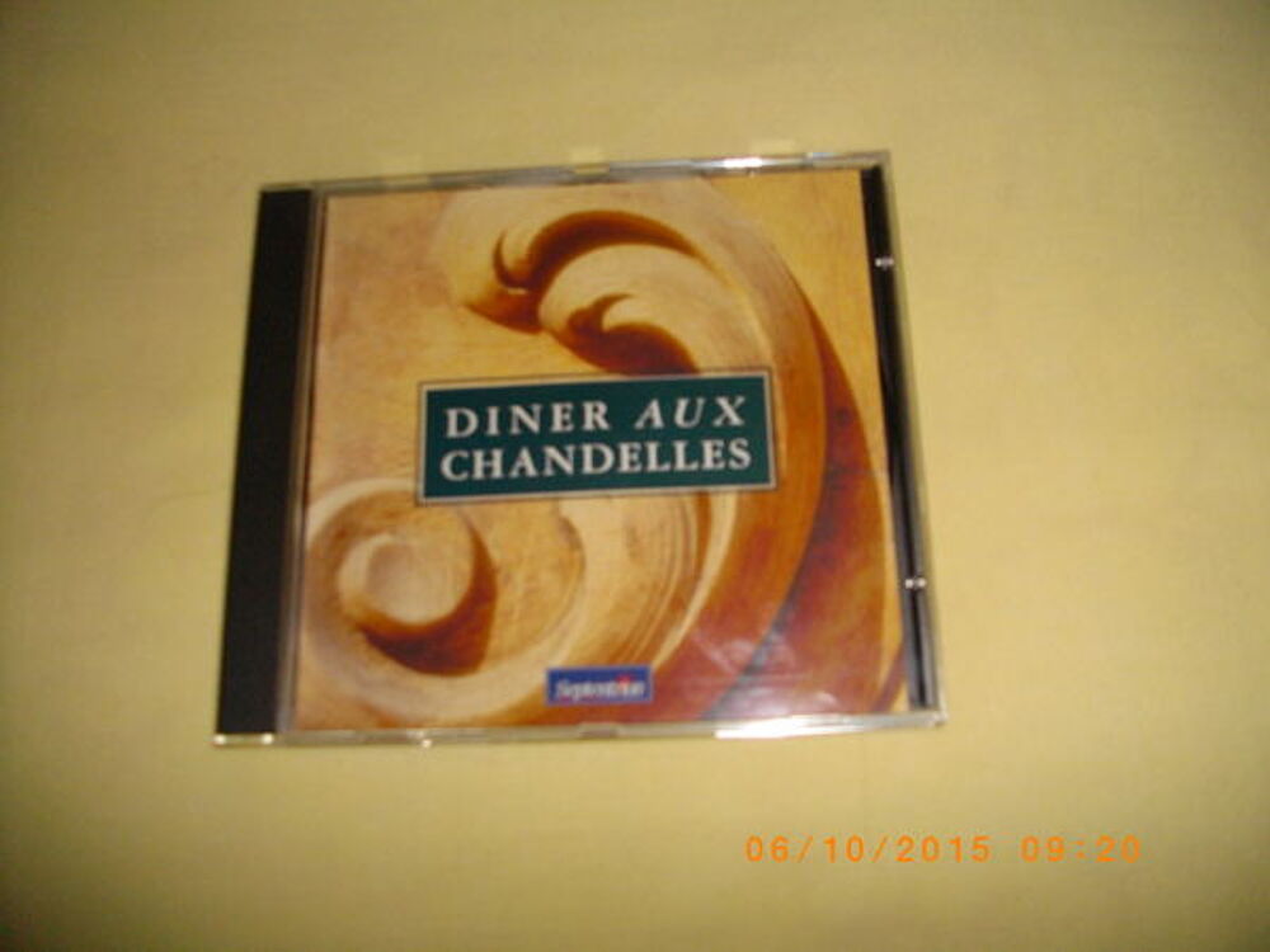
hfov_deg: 56.8
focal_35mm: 32
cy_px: 476
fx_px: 1174
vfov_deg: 44.2
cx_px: 635
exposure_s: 1/50
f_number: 2.9
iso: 200
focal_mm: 5.7
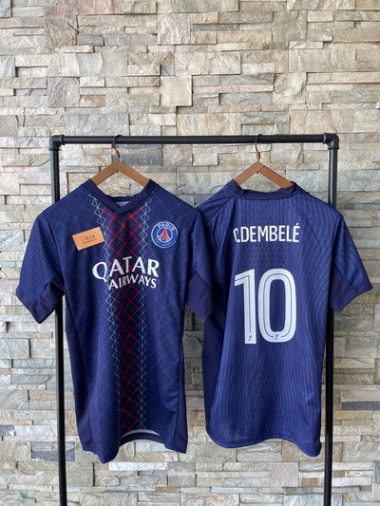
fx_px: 380
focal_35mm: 26
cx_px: 190
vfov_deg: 67.3
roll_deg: +0.5
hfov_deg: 53.1
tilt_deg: -6.4
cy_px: 253
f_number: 1.6
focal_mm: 4.2
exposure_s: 1/121
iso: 32
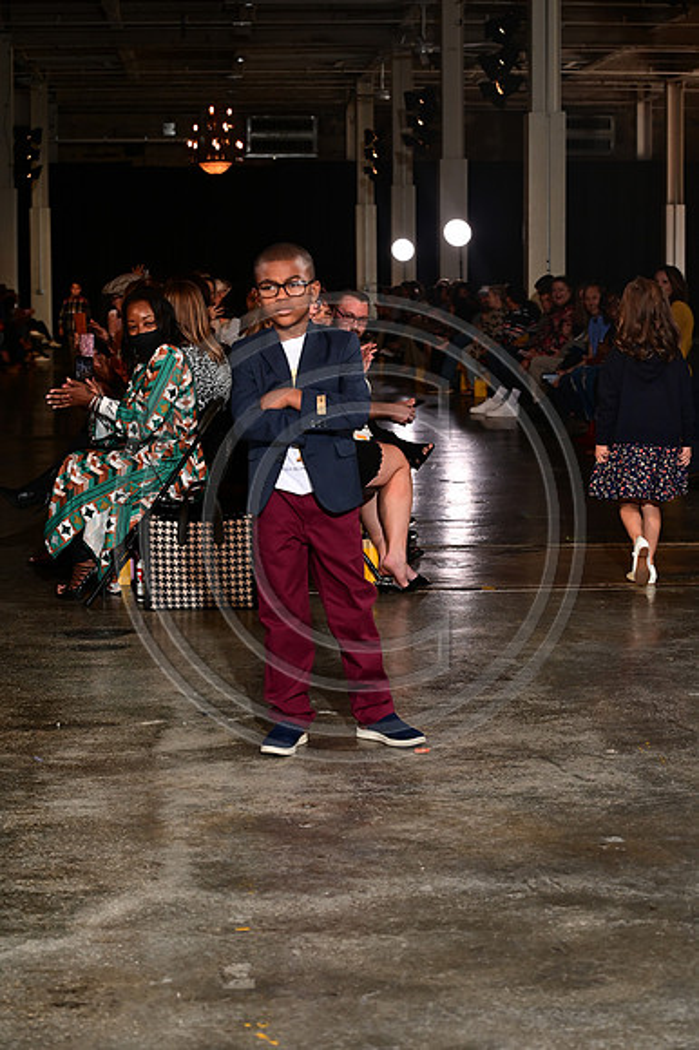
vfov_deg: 28.9
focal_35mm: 70
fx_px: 2041
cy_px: 525
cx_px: 350
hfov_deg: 19.4
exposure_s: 1/160
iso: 1000
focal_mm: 70
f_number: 6.3
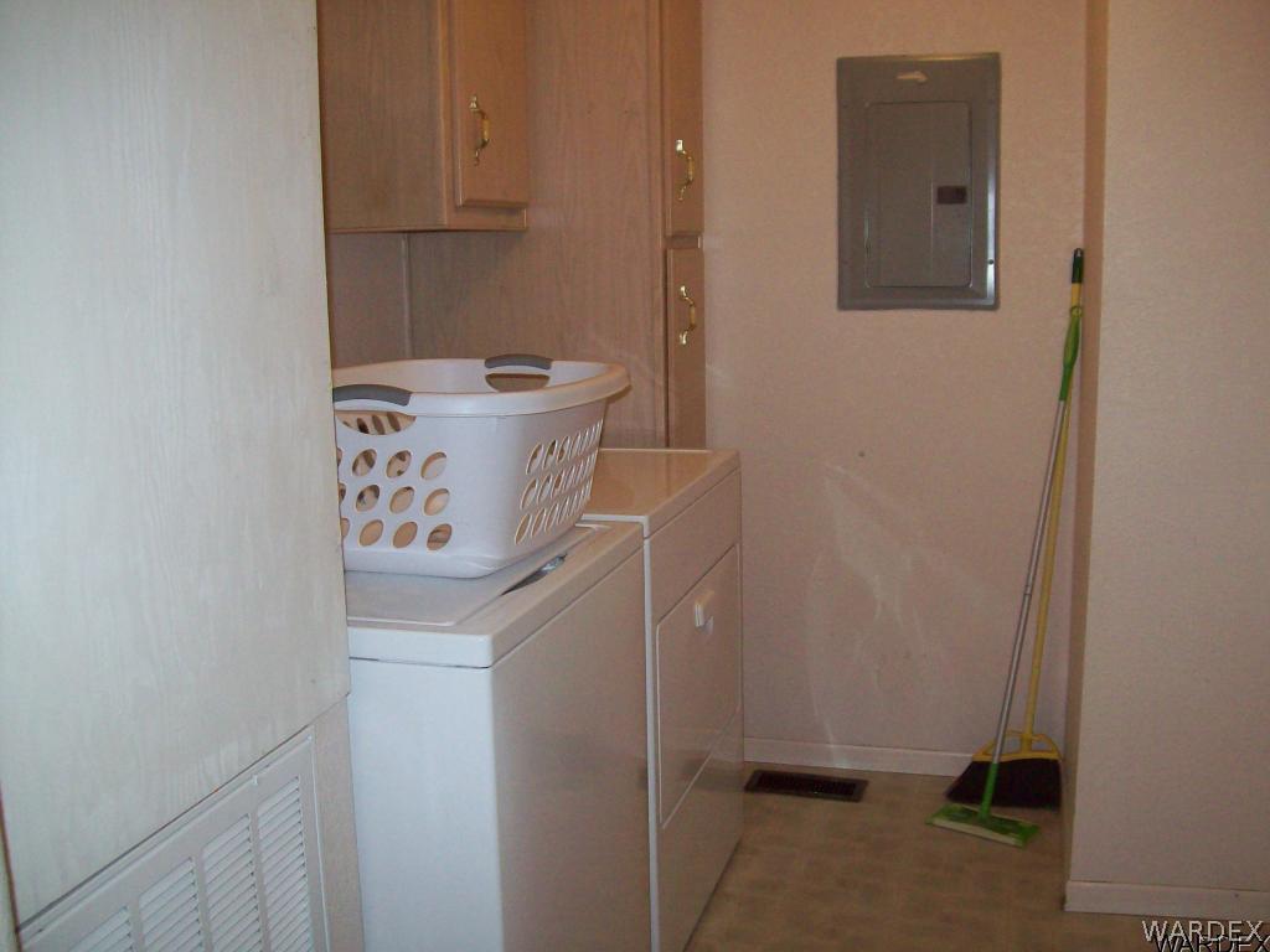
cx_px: 635
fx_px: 1321
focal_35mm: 36
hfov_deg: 51.4
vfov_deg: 39.7
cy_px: 476
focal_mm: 6
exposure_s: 1/64
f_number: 2.7
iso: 200
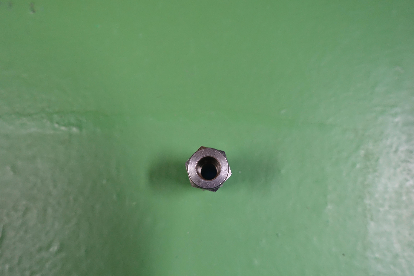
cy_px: 138
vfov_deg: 42.3
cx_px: 207
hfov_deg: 60.3
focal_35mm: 31
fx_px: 356
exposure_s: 1/40
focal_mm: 11.22
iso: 640
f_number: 2.5
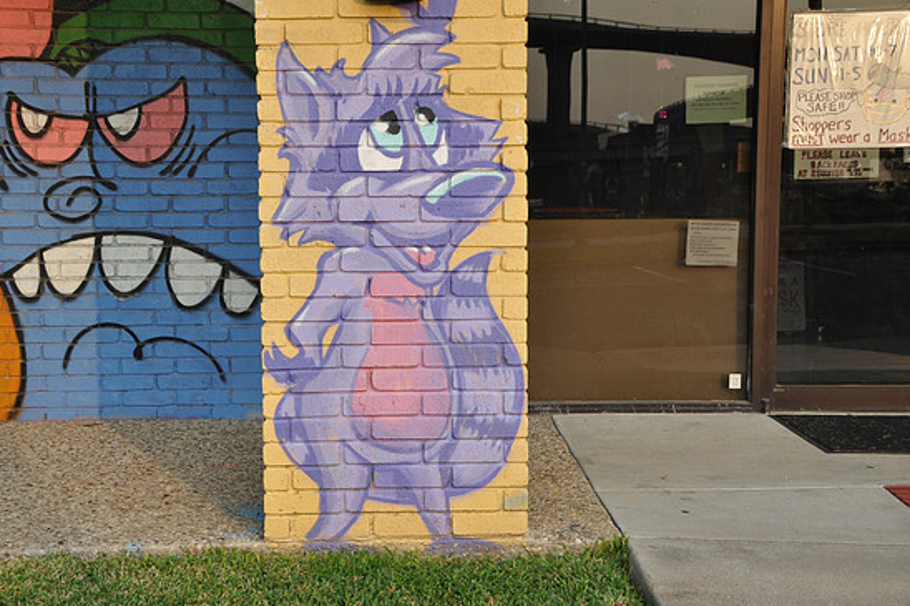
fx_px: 1403
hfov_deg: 35.9
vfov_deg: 24.4
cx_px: 437
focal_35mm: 56
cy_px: 288
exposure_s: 1/80
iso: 200
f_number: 9
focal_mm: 35
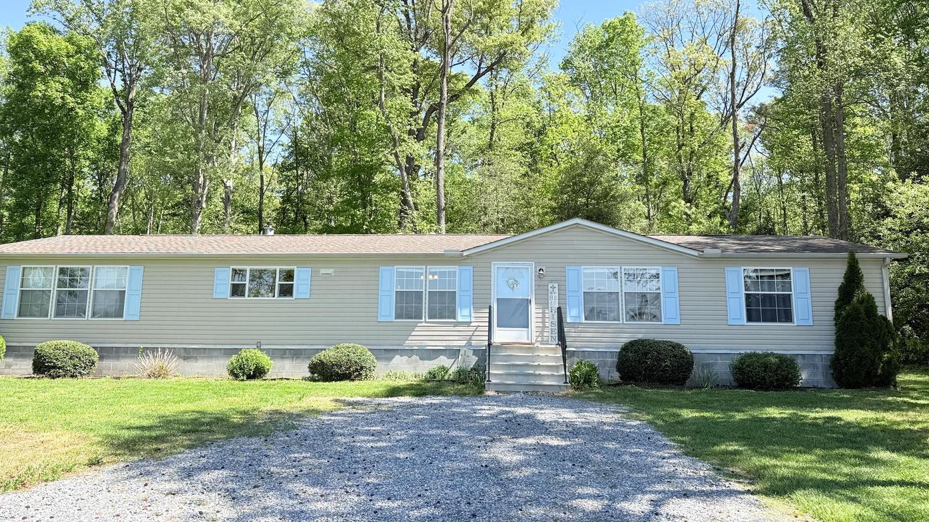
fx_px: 665
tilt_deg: +9.1
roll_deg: -0.8
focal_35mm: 27
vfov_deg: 42.7
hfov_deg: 69.9
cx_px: 460
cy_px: 209
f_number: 1.78
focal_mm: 6.76
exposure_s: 1/1855
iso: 80
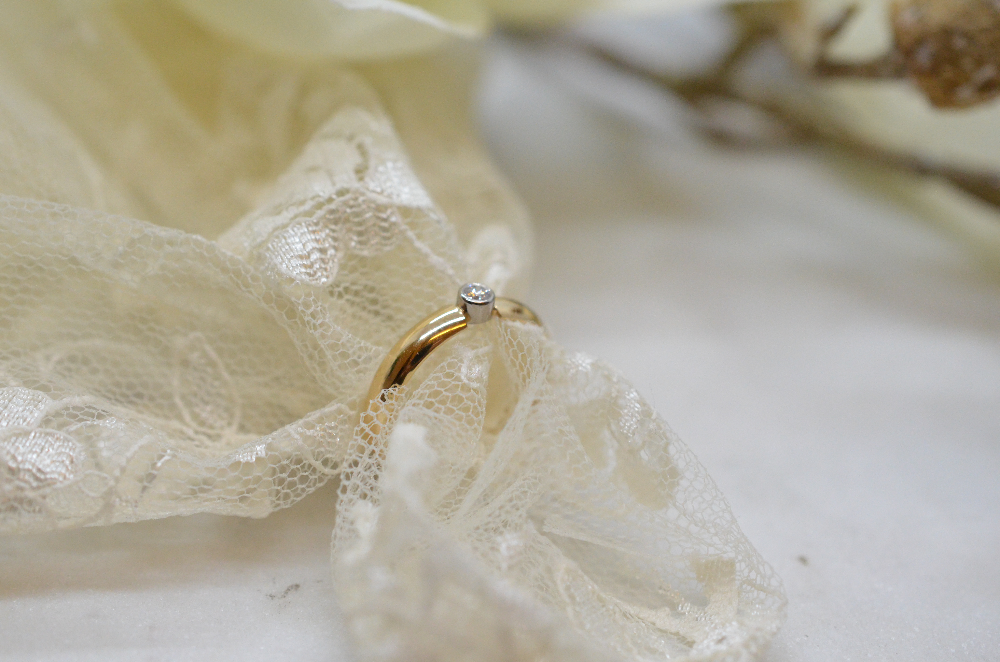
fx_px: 1663
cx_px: 500
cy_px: 331
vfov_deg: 22.5
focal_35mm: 60
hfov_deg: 33.5
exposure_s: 1/2000
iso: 3200
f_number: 5
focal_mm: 40
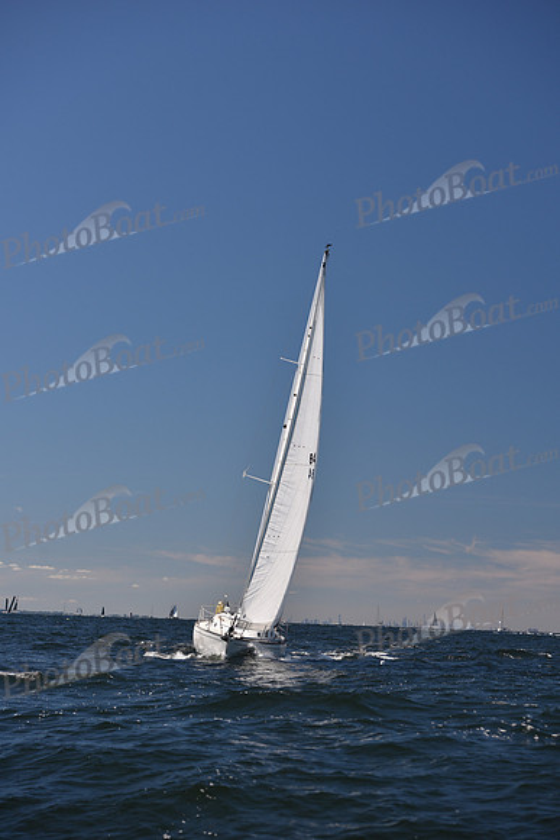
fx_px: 1982
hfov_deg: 16.1
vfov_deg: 23.9
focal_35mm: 85
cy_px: 420
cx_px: 280
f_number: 4.5
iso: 200
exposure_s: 1/1000
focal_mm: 85
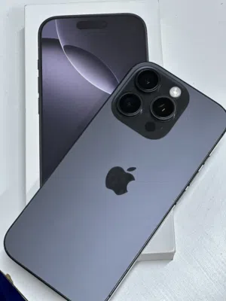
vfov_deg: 25.3
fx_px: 670
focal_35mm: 77
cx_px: 113
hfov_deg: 19.1
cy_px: 150
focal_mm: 9
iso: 125
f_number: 2.8
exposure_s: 1/33
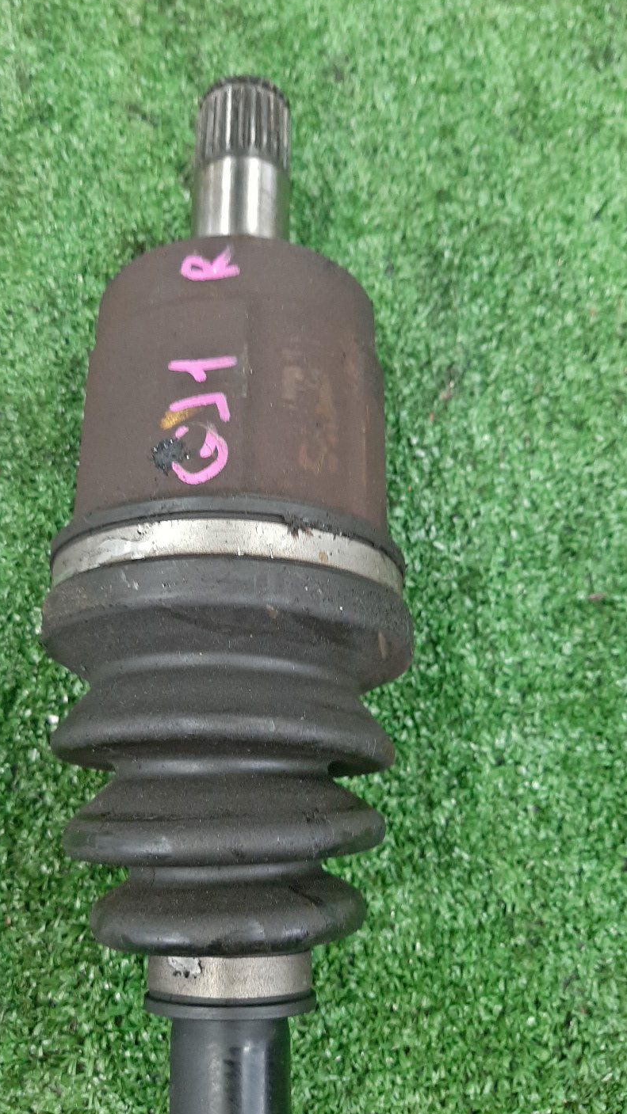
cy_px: 548
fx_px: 857
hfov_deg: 40.0
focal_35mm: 29
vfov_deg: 66.1
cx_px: 248
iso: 172
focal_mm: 3.93
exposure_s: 1/25
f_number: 1.7
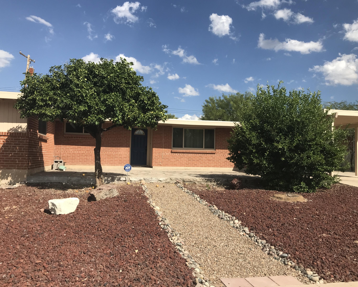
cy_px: 143
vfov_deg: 48.5
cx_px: 178
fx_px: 318
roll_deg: -1.5
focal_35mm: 30
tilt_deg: +1.5
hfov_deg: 58.8
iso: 20
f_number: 1.8
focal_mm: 3.99
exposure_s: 1/2660
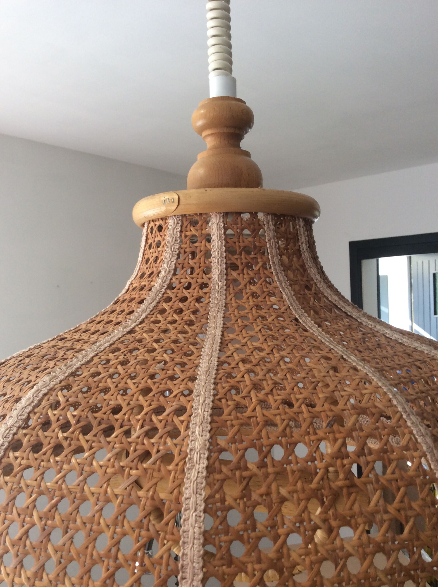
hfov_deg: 44.1
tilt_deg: -0.8
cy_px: 294
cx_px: 219
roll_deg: +1.9
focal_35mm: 32
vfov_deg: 56.9
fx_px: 541
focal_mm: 3.3
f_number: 2.4
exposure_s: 1/33
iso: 32
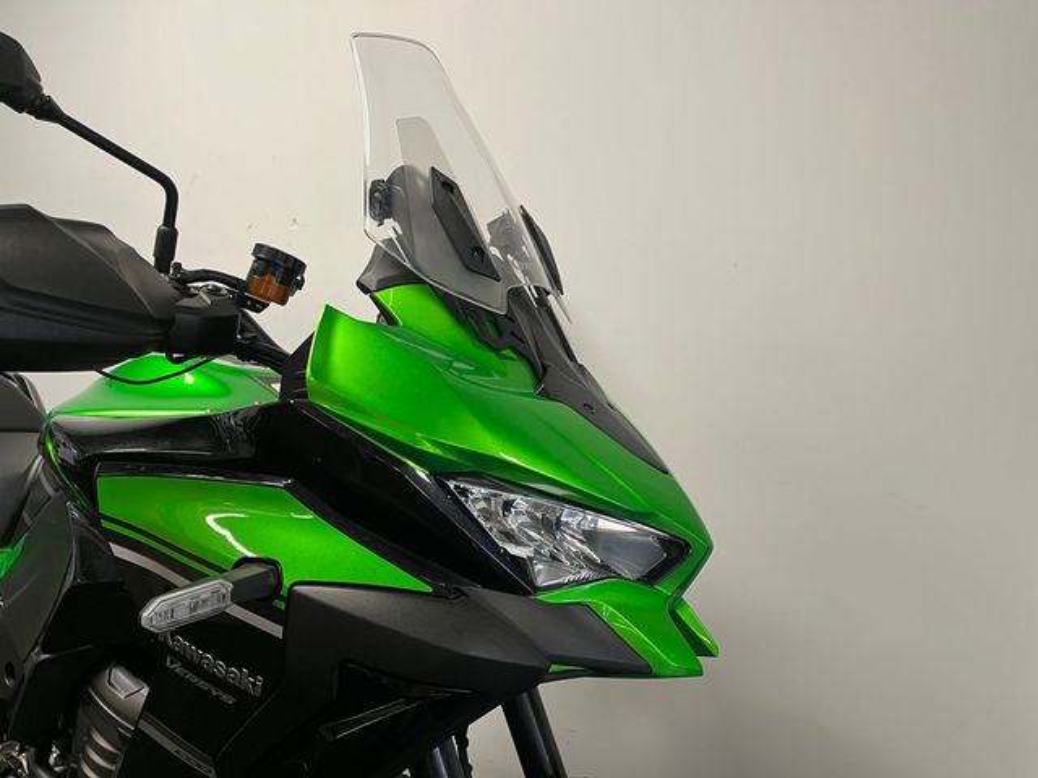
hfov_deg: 67.3
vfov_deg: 53.1
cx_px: 519
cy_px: 389
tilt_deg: -7.7
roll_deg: -1.0
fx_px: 780
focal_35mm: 26
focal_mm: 5.1
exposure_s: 1/50
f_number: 1.6
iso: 80
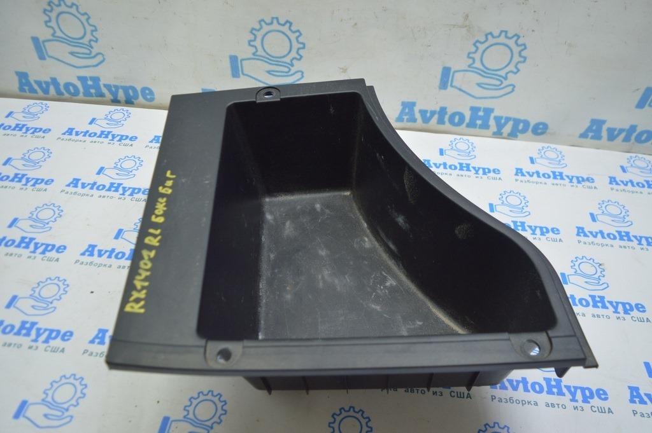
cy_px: 216
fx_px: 489
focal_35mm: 27
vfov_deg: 47.9
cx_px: 326
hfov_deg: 67.4
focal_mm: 18
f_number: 3.5
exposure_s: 1/40
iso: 400
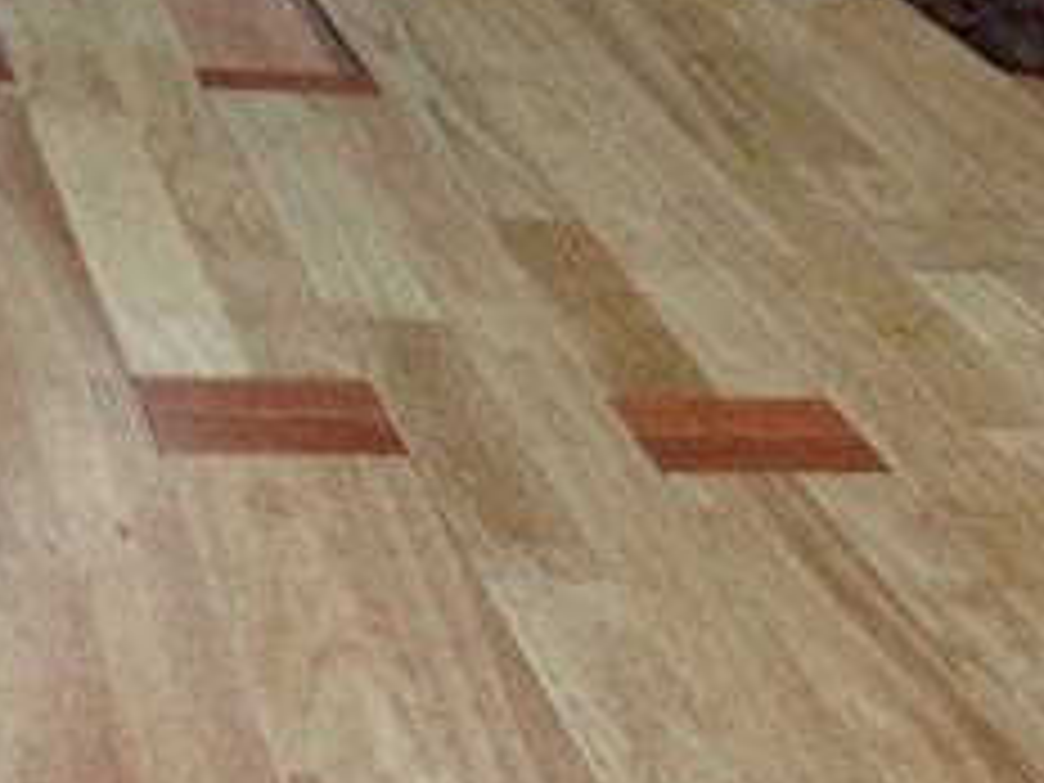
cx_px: 302
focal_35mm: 91
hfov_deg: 21.4
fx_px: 2745
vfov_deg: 15.5
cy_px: 1017
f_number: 2.4
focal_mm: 4.13
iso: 64
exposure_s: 1/20
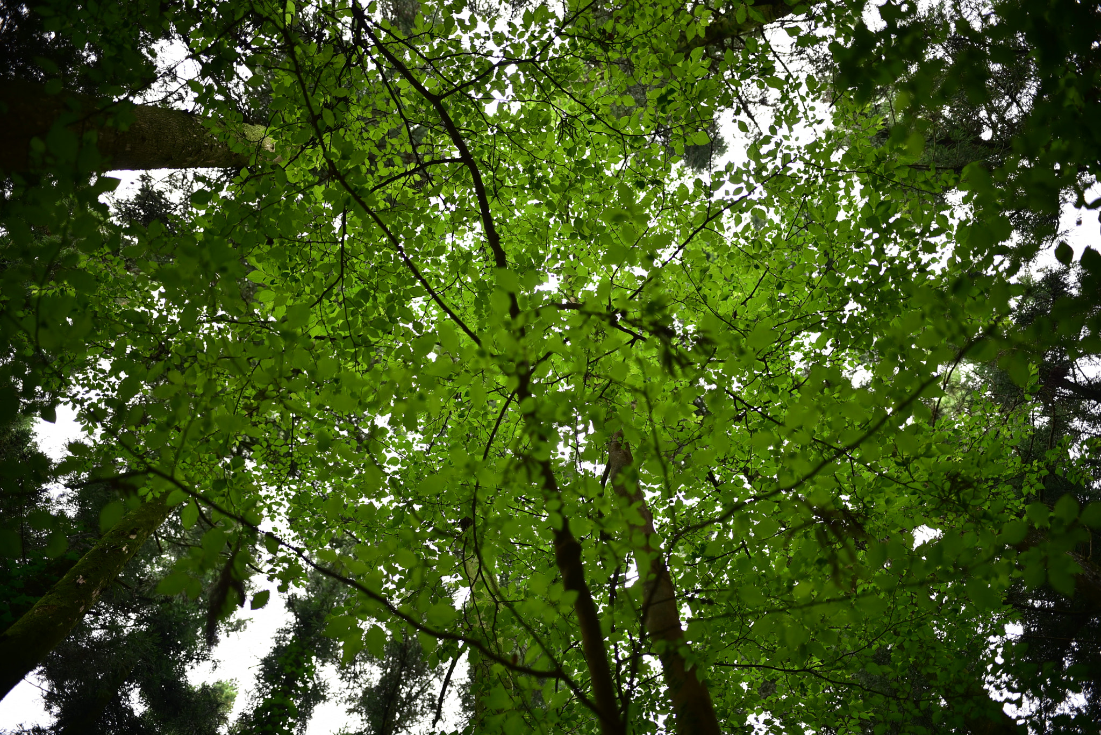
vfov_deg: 41.1
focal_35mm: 32
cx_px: 550
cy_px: 368
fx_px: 979
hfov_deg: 58.7
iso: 100
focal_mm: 32
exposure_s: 1/125
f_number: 1.8
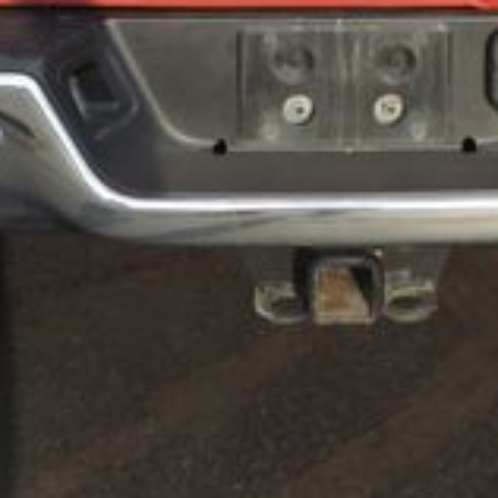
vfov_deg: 18.6
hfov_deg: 20.0
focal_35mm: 86
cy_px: -167
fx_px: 1400
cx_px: 388
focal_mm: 4.3
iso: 80
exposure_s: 1/320
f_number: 3
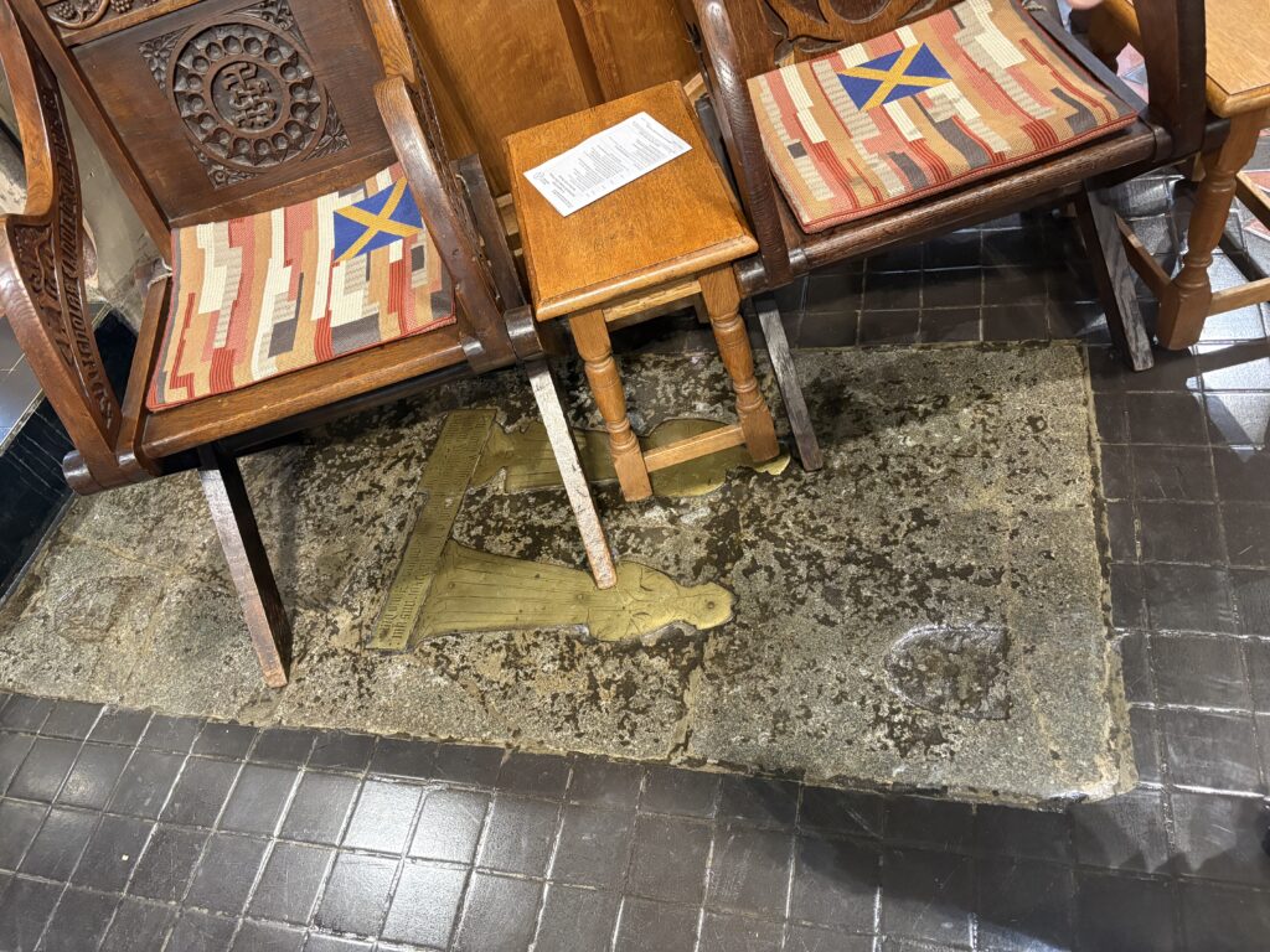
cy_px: 476
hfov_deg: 67.3
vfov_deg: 53.1
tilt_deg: -48.8
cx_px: 635
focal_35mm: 26
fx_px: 954
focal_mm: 5.96
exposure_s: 1/49
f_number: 1.6
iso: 500
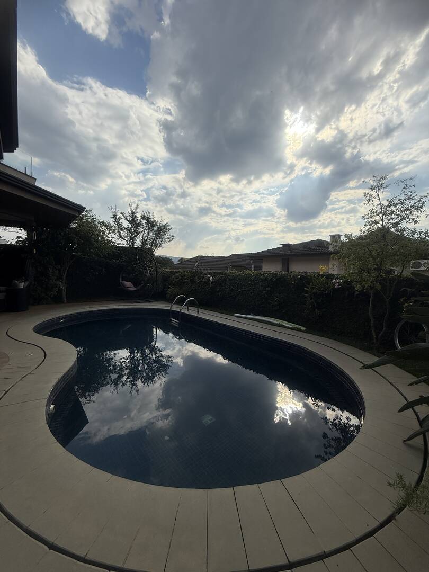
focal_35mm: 14
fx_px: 231
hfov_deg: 85.7
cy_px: 286
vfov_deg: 102.1
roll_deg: -0.5
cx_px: 214
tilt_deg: -1.2
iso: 50
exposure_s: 1/2976
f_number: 2.2
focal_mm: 2.22
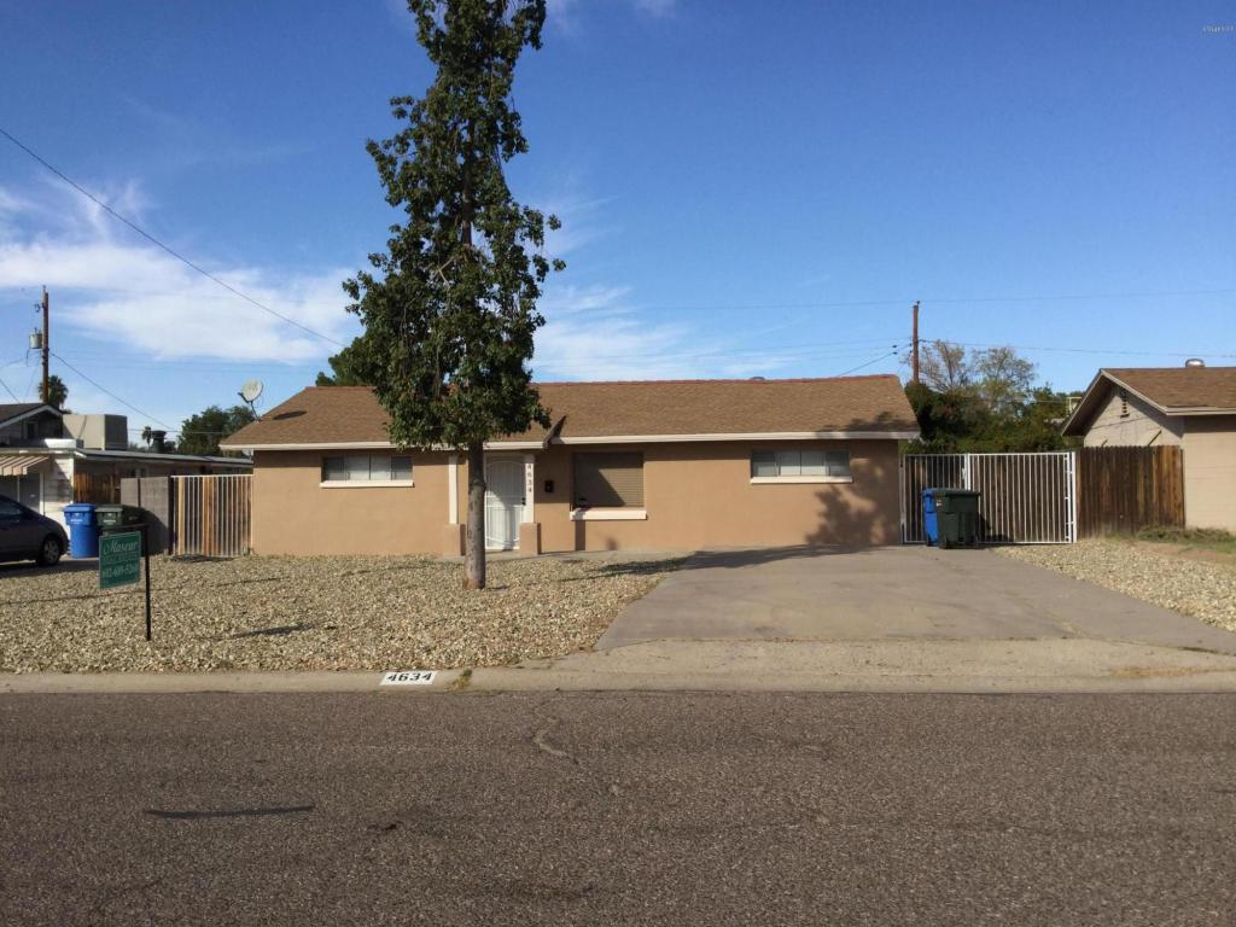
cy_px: 464
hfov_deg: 58.4
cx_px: 618
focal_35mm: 31
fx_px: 1107
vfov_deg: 45.4
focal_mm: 3.3
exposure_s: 1/1431
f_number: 2.4
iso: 25
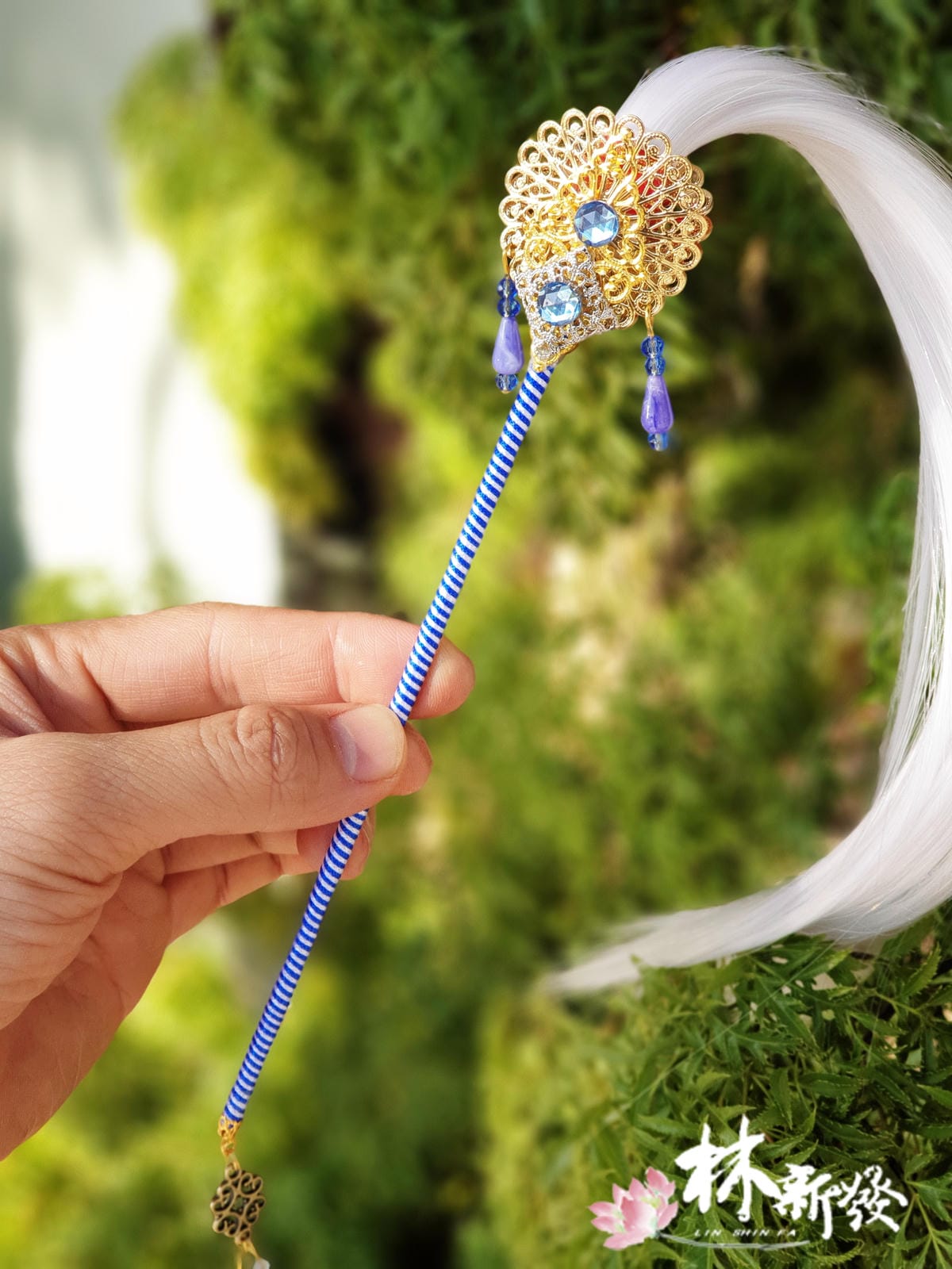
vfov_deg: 36.8
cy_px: 634
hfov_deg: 28.0
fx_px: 1907
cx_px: 476
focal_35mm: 52
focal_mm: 6
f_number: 2.4
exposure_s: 1/186
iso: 25
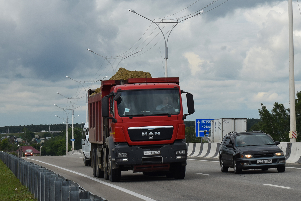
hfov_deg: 24.6
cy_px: 100
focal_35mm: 82
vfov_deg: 16.6
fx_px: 690
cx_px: 150
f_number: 10
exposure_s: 1/400
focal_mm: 55
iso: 200
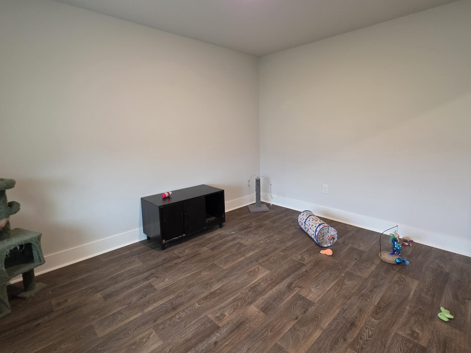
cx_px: 256
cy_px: 152
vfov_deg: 74.4
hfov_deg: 90.8
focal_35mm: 17
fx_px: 231
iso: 500
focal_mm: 2.2
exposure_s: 1/60
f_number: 1.9
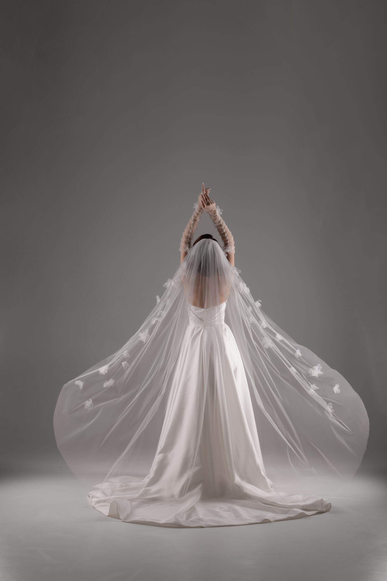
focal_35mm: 50
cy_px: 290
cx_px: 194
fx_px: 807
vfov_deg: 39.6
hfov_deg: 27.0
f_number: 6.3
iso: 200
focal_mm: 50
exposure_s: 1/160
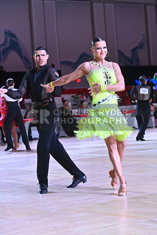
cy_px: 118
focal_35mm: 100
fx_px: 654
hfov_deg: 13.7
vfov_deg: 20.4
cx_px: 78
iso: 4000
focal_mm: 100
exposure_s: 1/400
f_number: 6.3
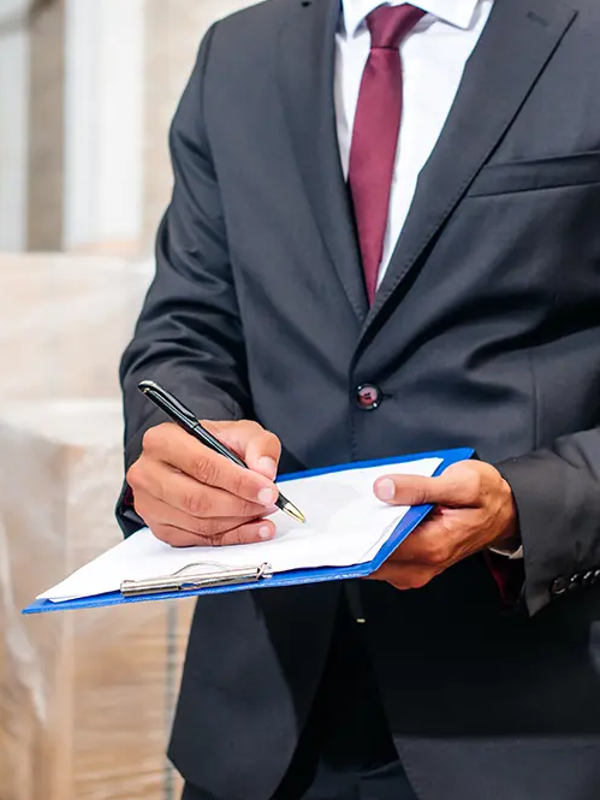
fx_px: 1710
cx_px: 405
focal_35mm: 74
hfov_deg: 19.8
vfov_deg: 26.3
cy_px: 398
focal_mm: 50
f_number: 5
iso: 200
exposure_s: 1/200
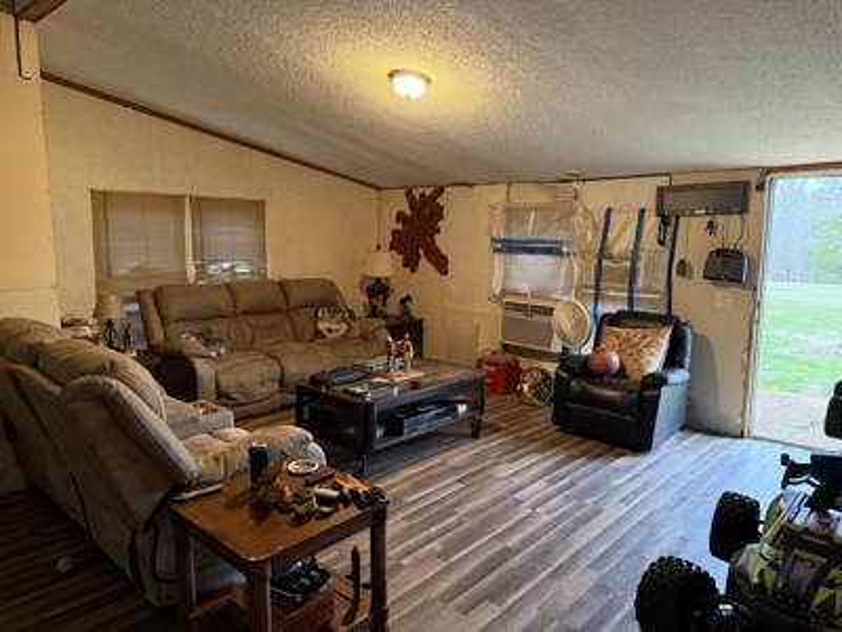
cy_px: 316
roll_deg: -0.7
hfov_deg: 71.6
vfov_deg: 56.8
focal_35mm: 24
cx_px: 421
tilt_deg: -8.5
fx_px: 584
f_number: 1.78
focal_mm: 6.76
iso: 800
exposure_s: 1/40
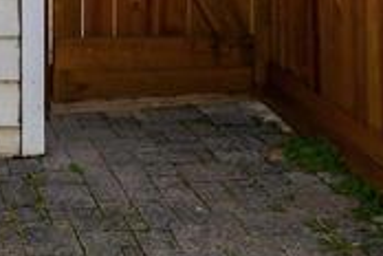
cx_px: -141
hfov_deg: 17.8
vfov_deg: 12.1
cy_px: -169
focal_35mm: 106
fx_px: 1128
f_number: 8
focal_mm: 12
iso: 100
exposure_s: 1/250
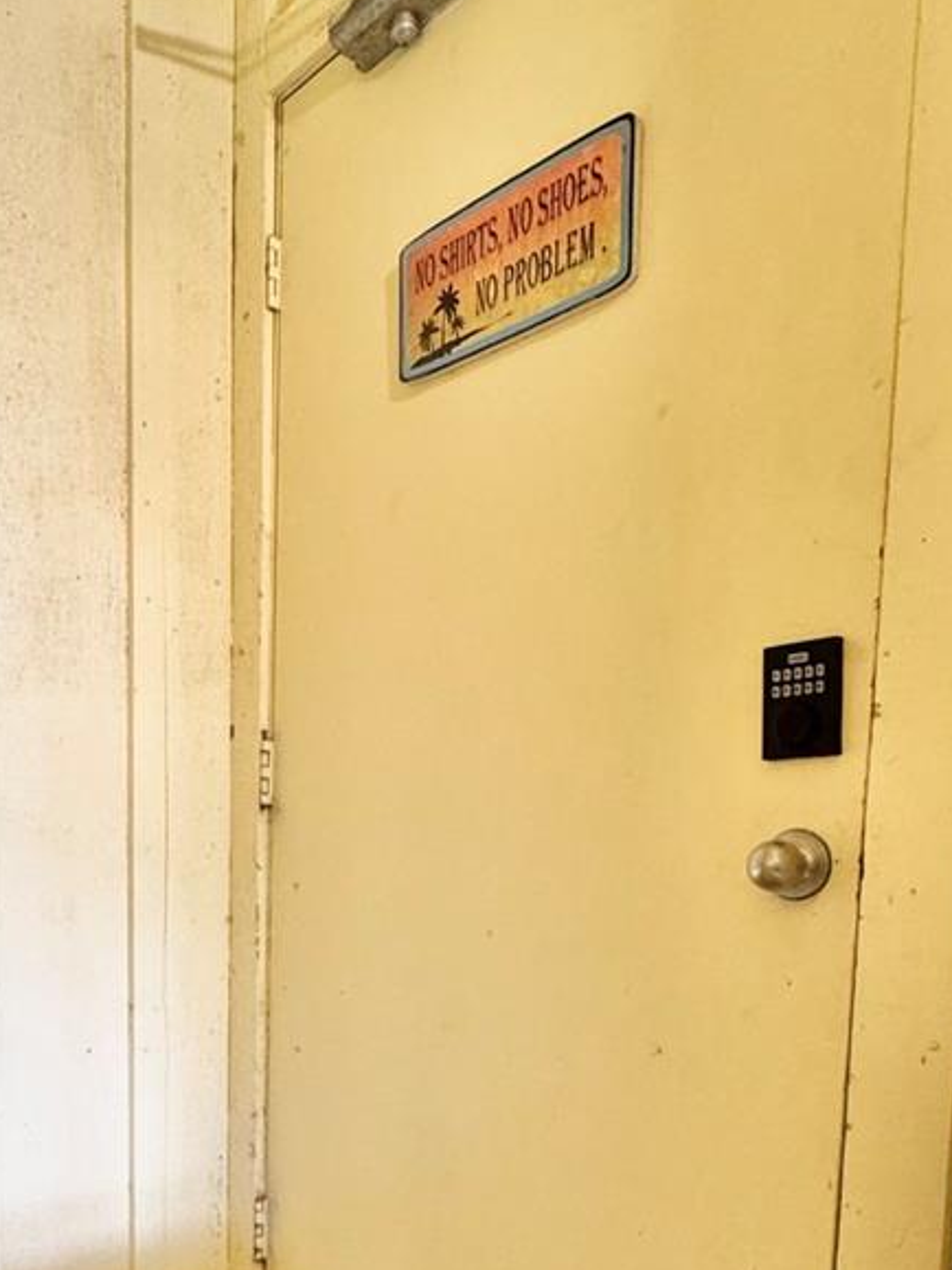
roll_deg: -0.7
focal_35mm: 29
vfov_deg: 58.9
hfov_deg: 47.0
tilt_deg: -5.9
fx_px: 1064
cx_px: 274
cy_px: 930
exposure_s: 1/60
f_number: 2.2
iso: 400
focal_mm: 2.22
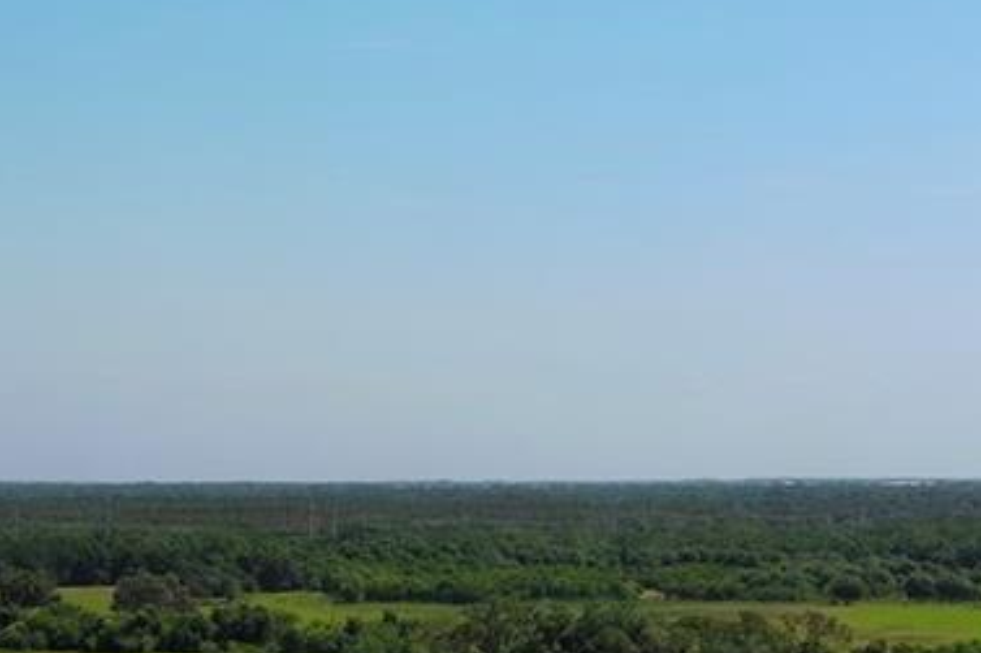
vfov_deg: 10.8
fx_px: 3350
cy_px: 905
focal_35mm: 123
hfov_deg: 16.5
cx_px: 203
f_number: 9
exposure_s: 1/320
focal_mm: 10.57
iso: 100
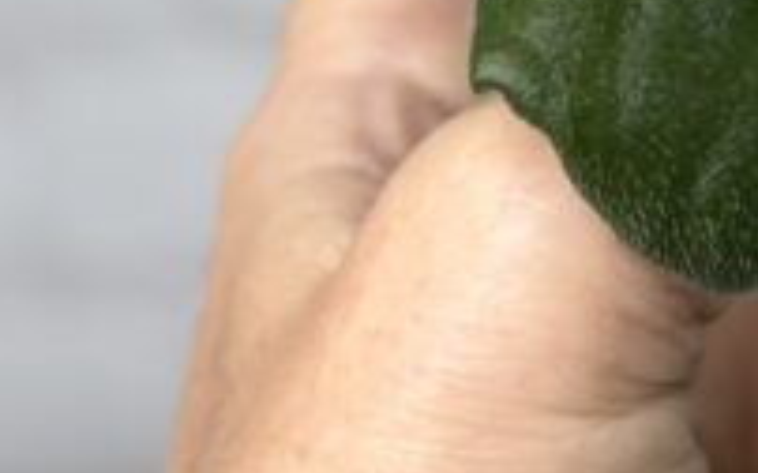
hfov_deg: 7.4
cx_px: 1066
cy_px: -957
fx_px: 5760
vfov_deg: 4.5
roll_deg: -0.9
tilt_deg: -29.6
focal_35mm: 279
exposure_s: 1/100
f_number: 1.6
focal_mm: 5.96
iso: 40
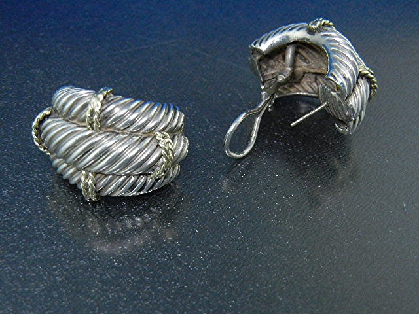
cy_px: 157
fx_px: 714
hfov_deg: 32.7
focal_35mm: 59
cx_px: 210
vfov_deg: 24.8
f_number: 8
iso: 800
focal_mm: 10.6
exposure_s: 1/30
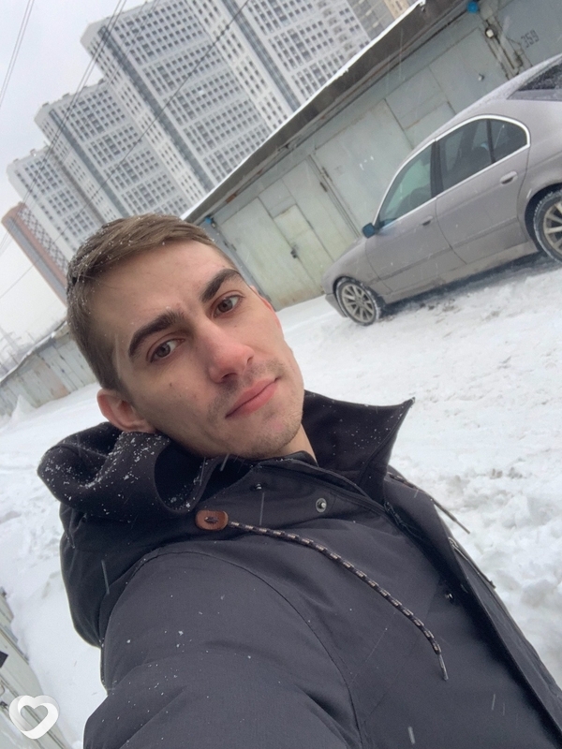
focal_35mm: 32
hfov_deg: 44.2
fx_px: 693
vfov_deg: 56.8
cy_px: 374
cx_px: 281
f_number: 2.2
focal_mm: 2.87
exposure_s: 1/60
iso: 80
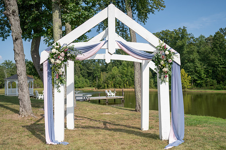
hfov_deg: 50.7
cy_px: 77
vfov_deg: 35.0
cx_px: 109
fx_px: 238
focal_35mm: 38
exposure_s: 1/4000
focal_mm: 35
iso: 100
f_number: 2
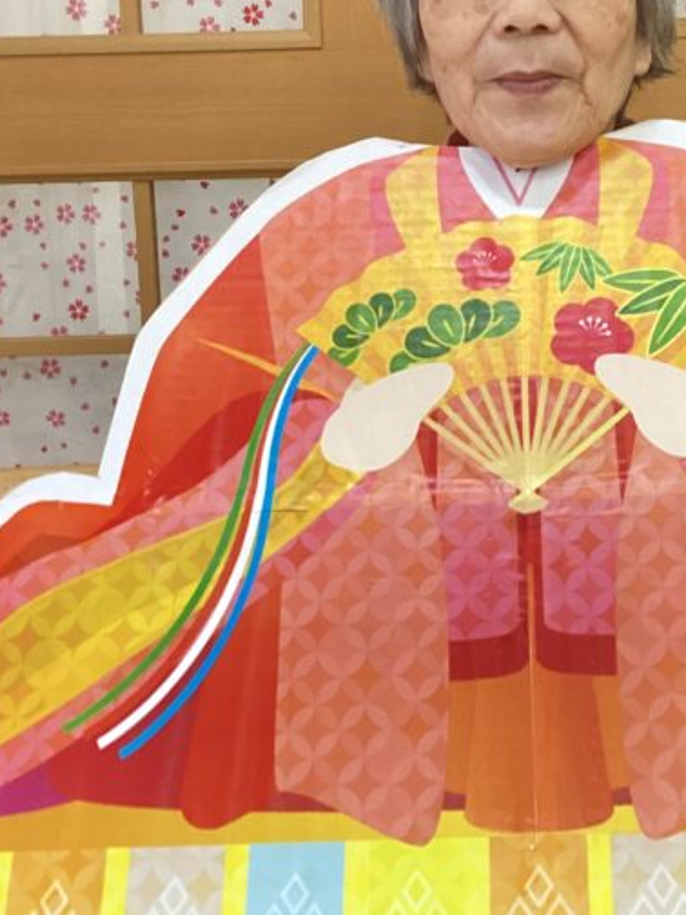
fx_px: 1665
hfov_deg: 23.1
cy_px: 290
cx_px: 475
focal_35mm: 63
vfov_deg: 30.5
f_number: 2.4
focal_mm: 3.3
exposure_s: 1/33
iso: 320
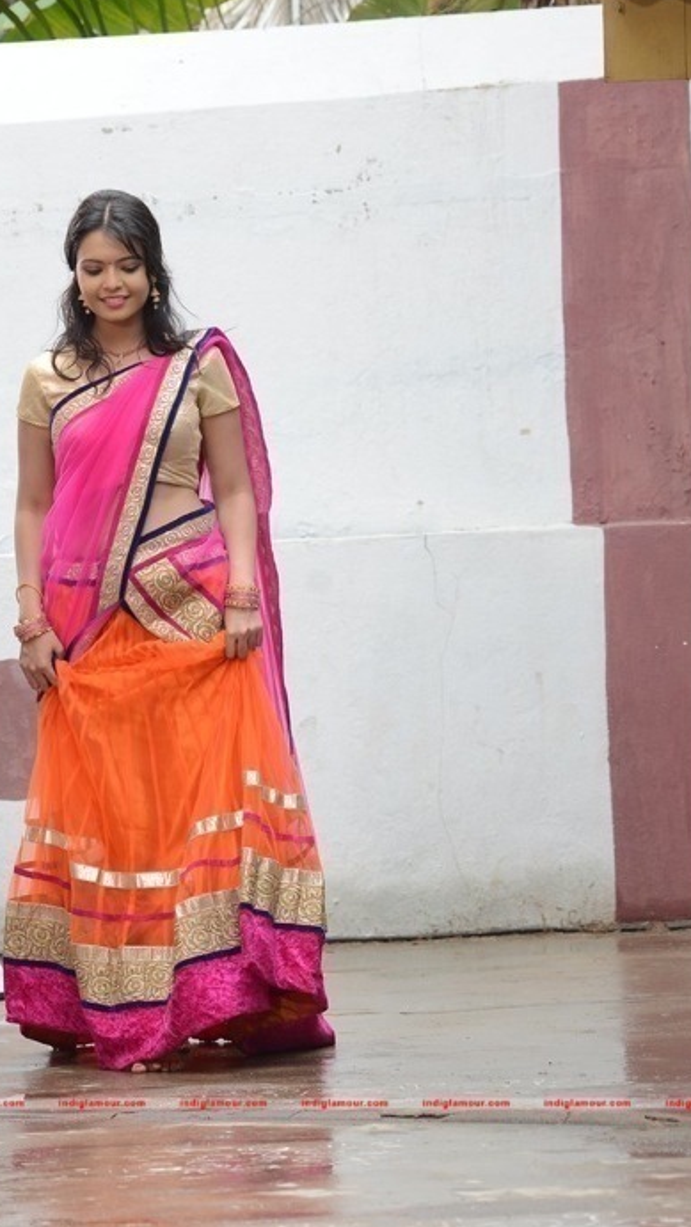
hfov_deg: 4.3
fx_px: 9180
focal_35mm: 282
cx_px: 101
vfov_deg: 7.6
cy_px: 589
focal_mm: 155
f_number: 6.3
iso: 320
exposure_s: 1/400
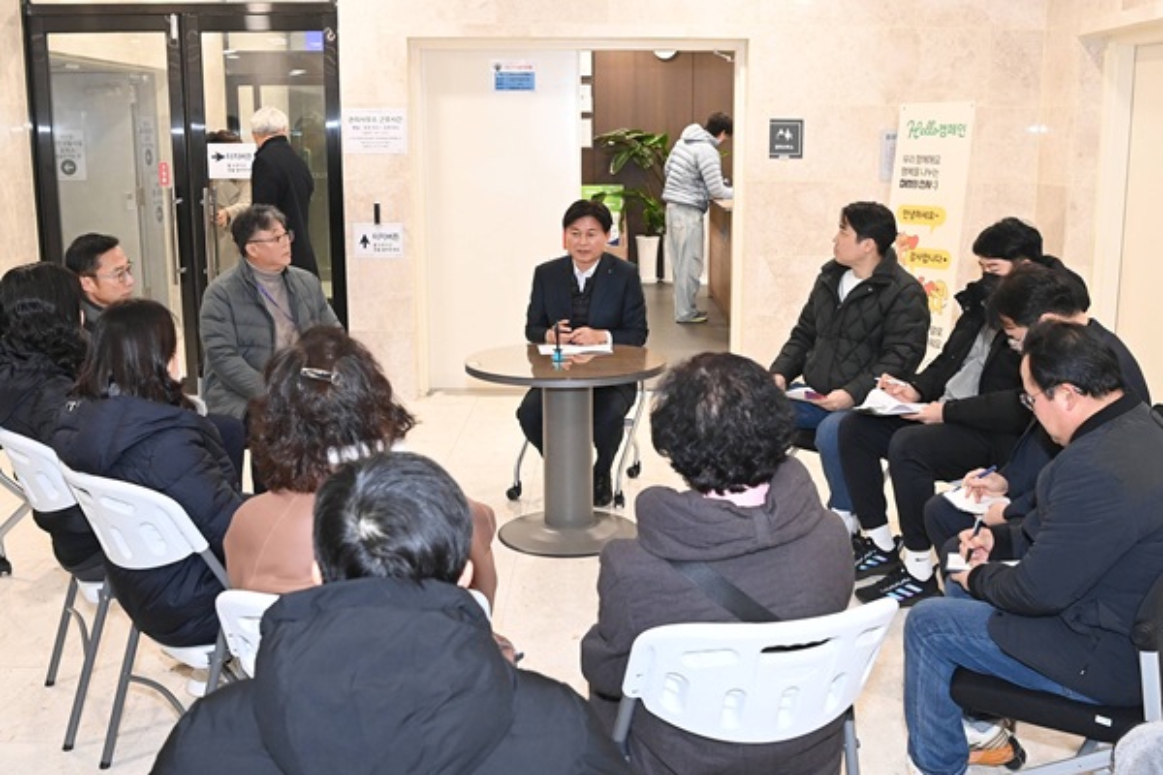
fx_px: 775
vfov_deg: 53.1
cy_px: 388
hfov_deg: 73.7
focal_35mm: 24
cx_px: 582
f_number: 5
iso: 3200
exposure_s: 1/125
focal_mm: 24
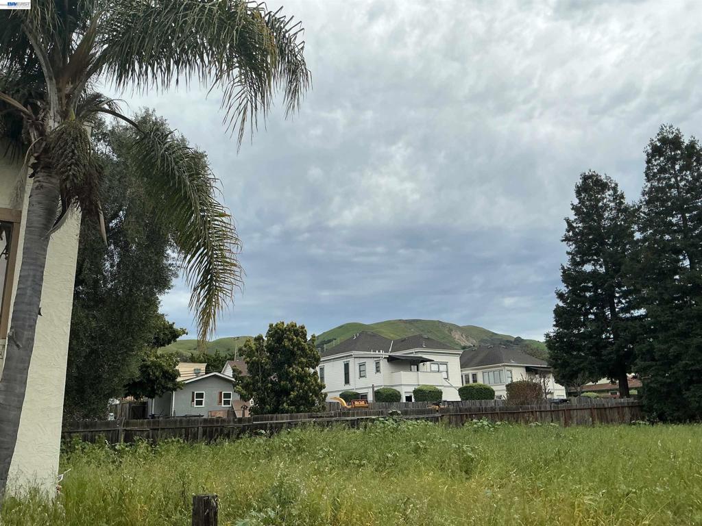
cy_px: 263
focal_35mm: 29
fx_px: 588
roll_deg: +2.9
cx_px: 351
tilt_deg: +17.1
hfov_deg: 61.7
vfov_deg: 48.2
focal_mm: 3
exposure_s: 1/1984
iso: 25
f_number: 1.8
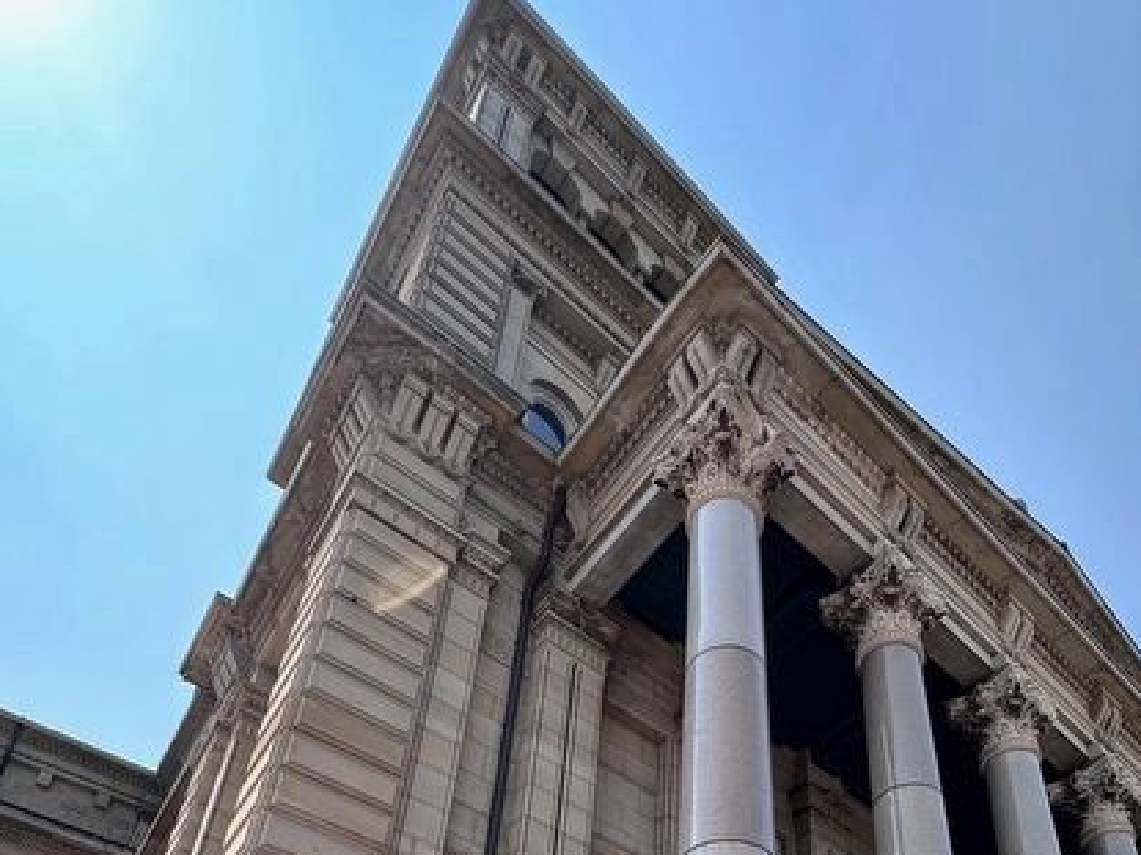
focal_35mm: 27
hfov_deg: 65.1
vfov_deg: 40.4
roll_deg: -4.8
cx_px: 641
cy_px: 962
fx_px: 890
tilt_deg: +28.2
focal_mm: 2.22
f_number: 2.2
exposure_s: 1/640
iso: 40
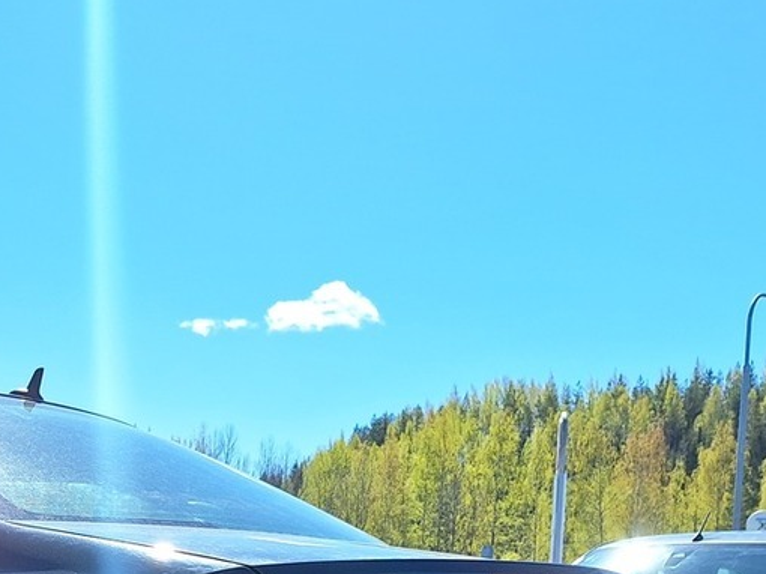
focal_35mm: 65
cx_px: -155
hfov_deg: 26.5
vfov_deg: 21.0
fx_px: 1438
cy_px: 696
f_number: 1.8
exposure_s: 1/2141
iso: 40
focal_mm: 5.54
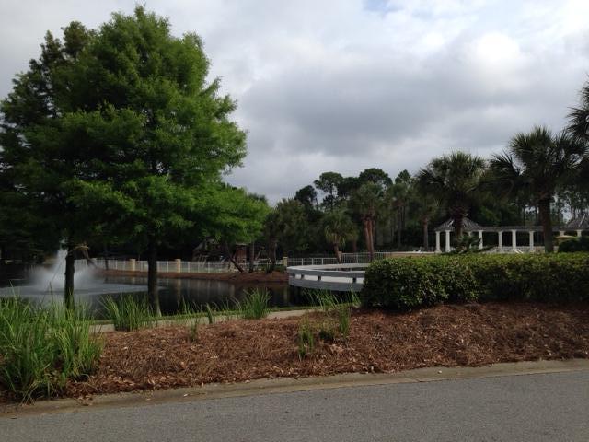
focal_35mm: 33
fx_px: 562
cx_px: 294
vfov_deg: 42.9
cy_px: 221
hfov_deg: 55.4
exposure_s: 1/1808
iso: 50
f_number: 2.4
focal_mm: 4.12
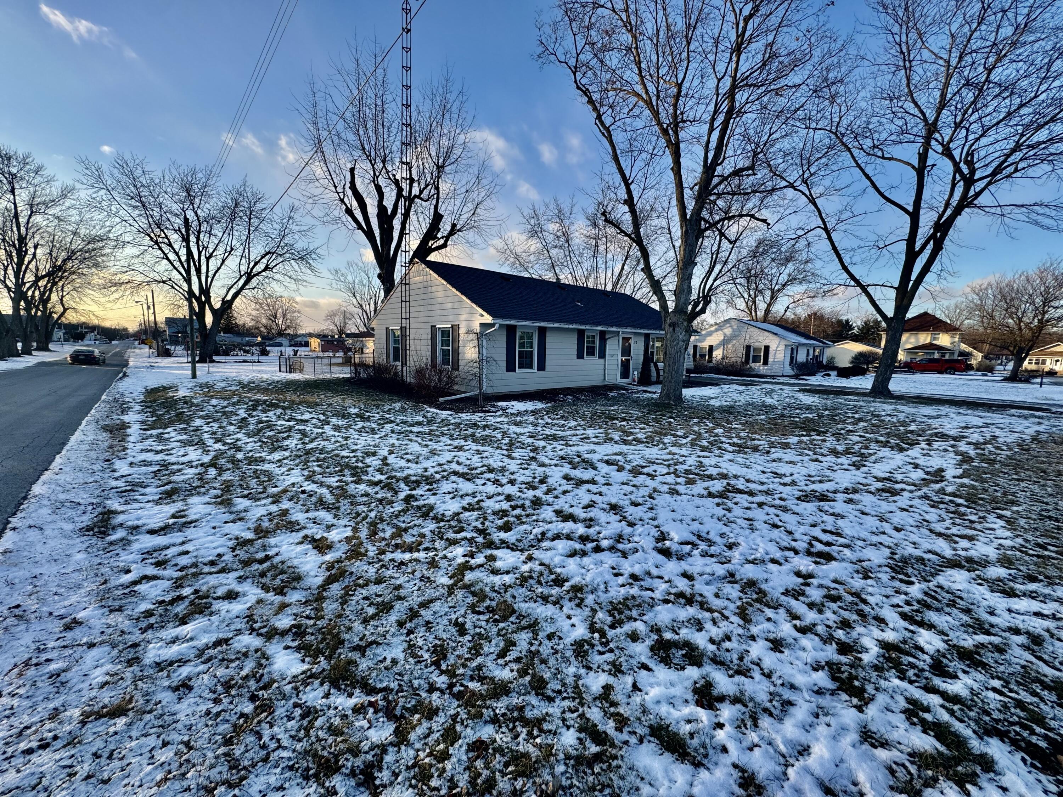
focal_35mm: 14
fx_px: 430
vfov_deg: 85.7
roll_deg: -1.1
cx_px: 532
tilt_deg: -7.6
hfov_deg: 102.1
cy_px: 398
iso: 50
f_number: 2.2
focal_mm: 2.22
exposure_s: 1/476
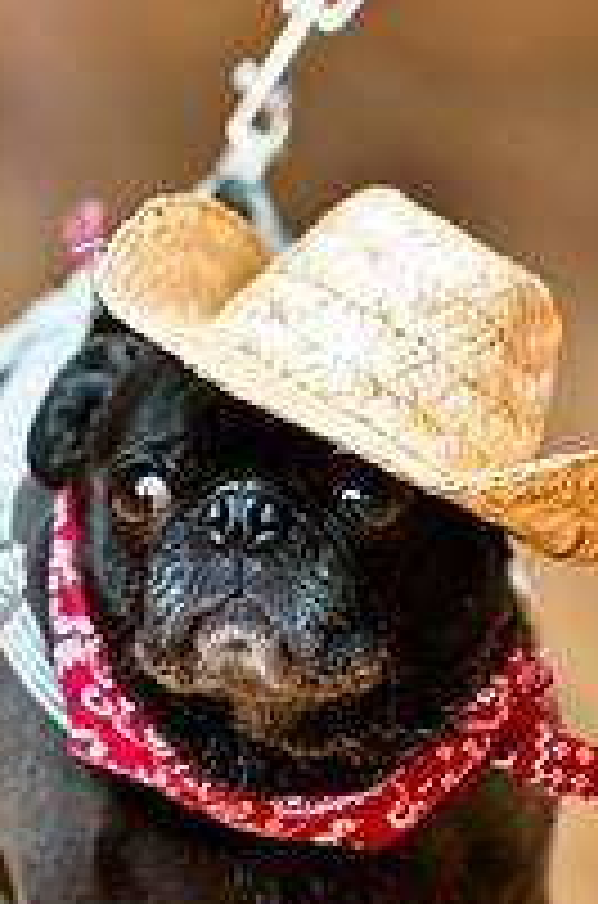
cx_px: 137
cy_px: 328
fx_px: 11373
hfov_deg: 3.0
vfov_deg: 4.5
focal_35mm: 454
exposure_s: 1/200
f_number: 2.8
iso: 200
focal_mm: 135
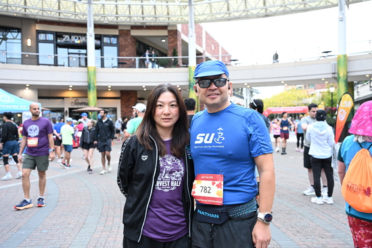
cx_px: 186
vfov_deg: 42.3
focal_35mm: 31
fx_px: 320
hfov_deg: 60.3
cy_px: 124
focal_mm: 31
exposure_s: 1/200
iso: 2000
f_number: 4
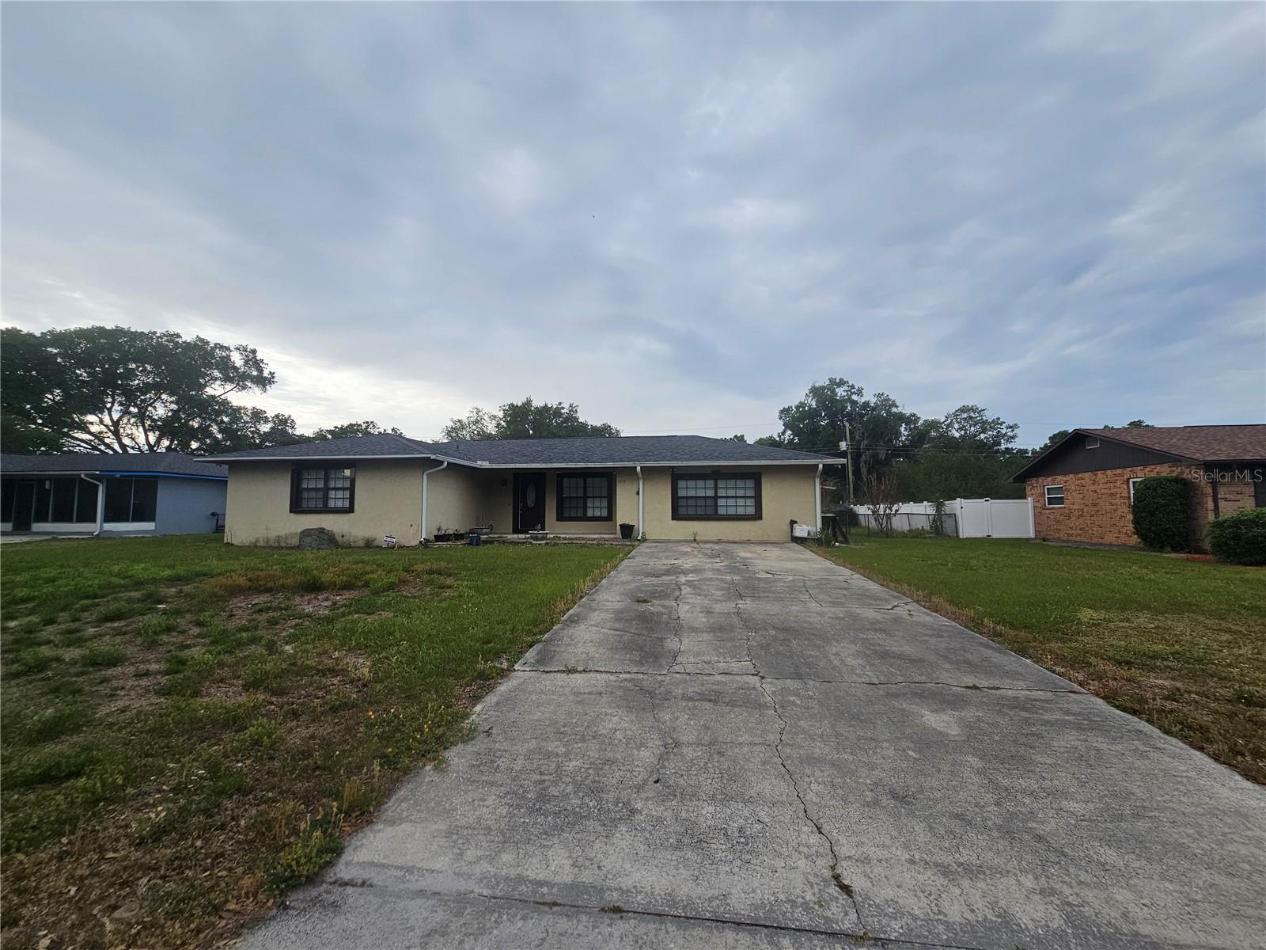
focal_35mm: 13
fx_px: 475
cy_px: 475
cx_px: 633
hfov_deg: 106.2
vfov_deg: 89.9
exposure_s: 1/720
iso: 50
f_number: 2.2
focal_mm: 2.2
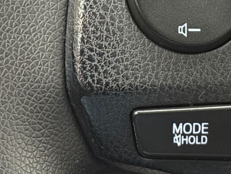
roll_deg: -3.0
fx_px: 1001
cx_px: 201
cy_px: -21
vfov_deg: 9.8
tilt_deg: -22.4
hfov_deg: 13.1
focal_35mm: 150
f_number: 1.78
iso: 640
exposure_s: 1/30
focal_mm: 6.76
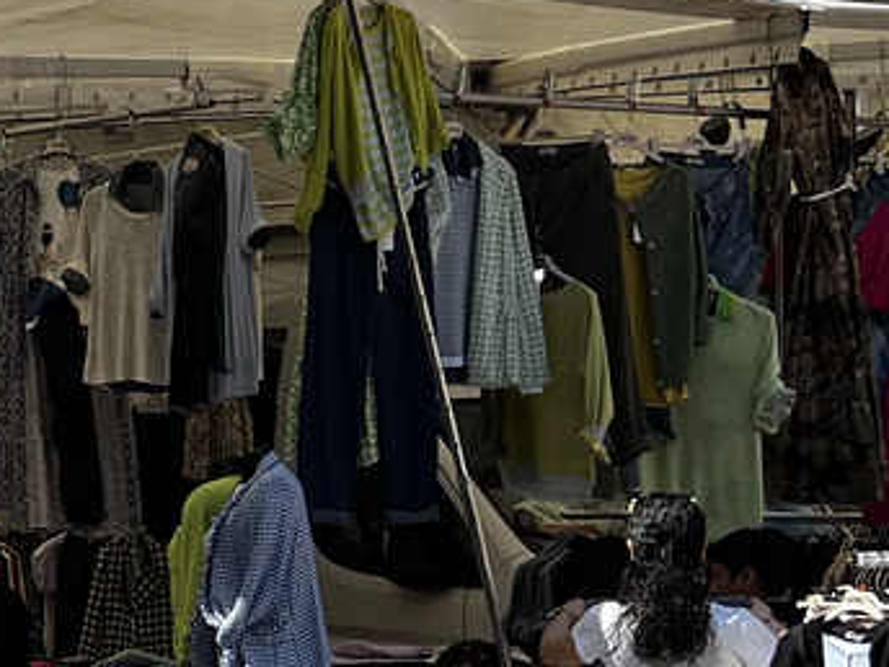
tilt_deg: +5.2
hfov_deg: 14.3
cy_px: 233
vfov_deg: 12.2
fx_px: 3107
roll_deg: -0.4
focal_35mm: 121
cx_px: -718
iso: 50
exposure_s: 1/4274
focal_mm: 5.7
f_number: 1.5
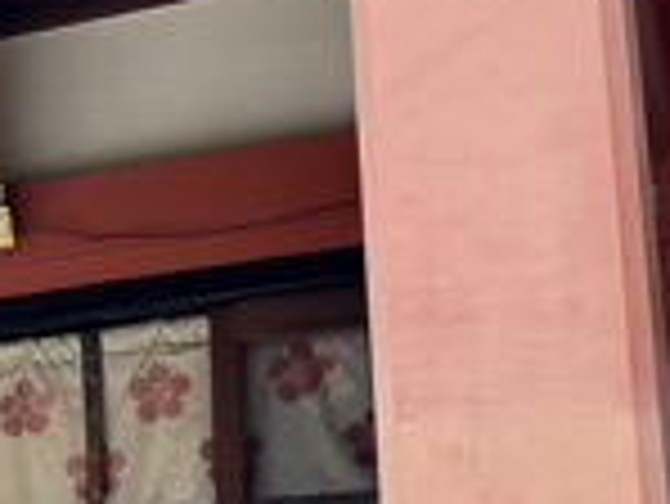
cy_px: 466
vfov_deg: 12.1
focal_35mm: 122
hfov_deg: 14.5
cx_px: -481
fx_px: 2363
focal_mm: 5.96
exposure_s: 1/517
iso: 50
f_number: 1.6
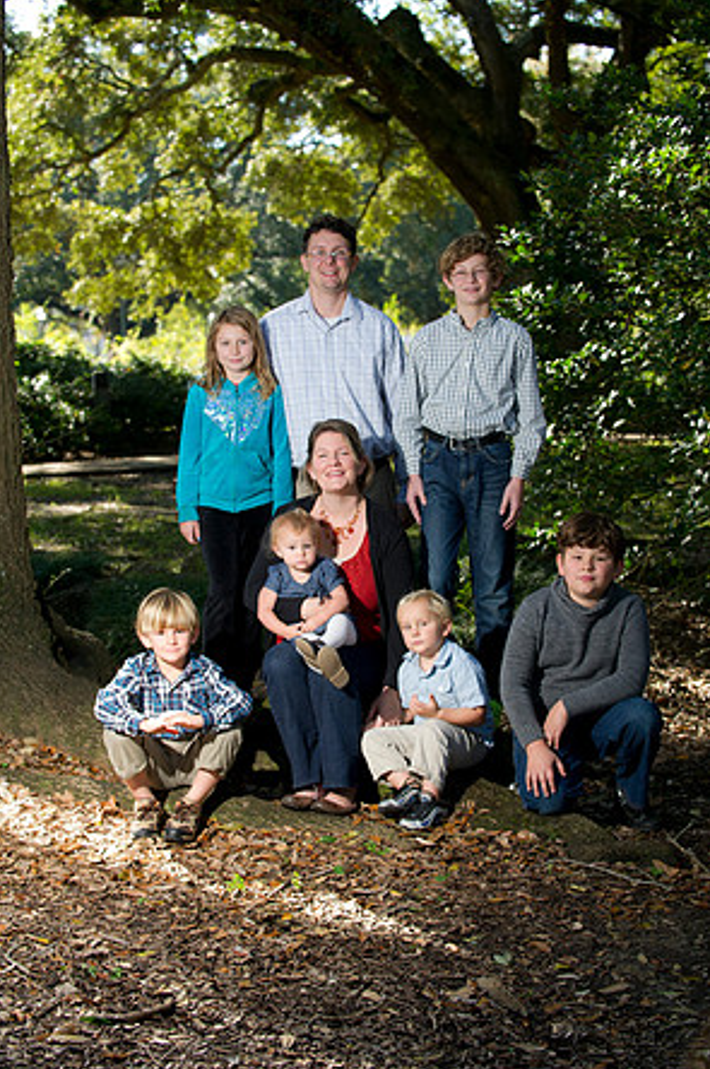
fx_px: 2253
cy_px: 534
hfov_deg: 17.9
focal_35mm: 76
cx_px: 355
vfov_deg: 26.7
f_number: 4.5
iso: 320
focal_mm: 75
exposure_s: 1/200
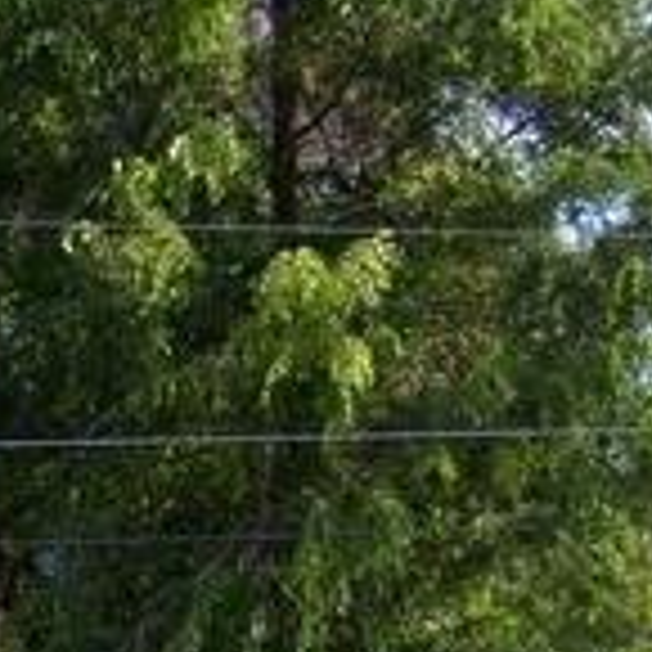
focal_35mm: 157
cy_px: 704
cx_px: -706
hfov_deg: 10.2
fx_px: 3346
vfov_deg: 11.0
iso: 400
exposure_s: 1/500
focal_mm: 28
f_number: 5
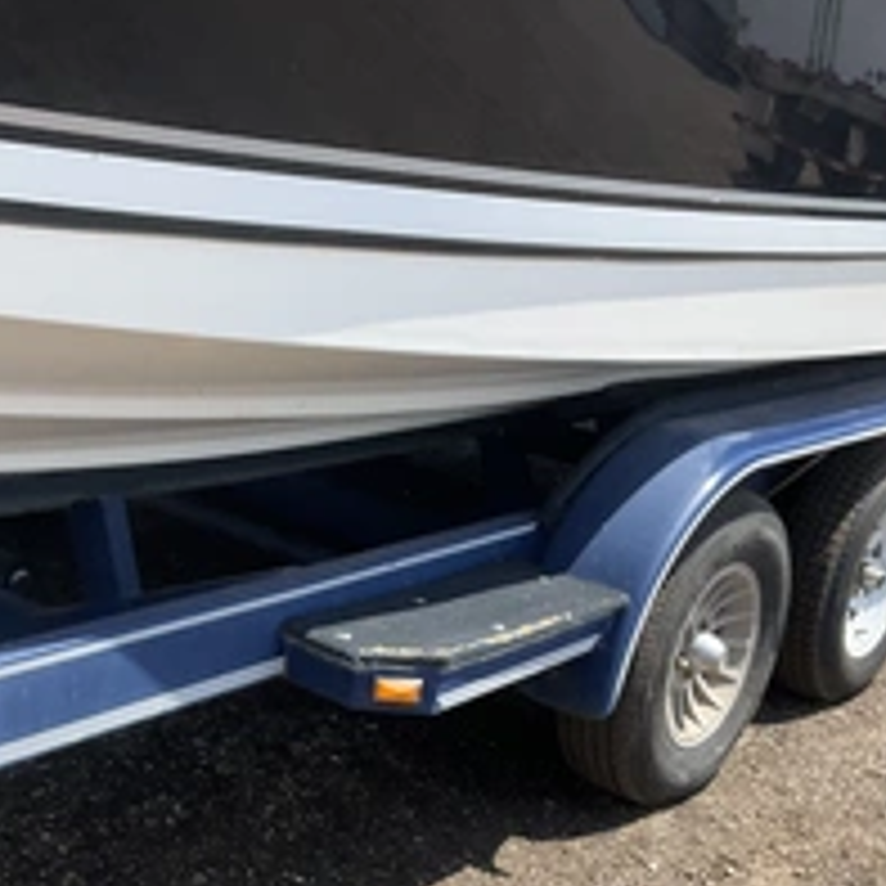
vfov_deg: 32.6
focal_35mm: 52
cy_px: 553
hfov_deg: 32.7
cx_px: 378
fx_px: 1506
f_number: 1.8
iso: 25
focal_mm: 3
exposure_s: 1/898
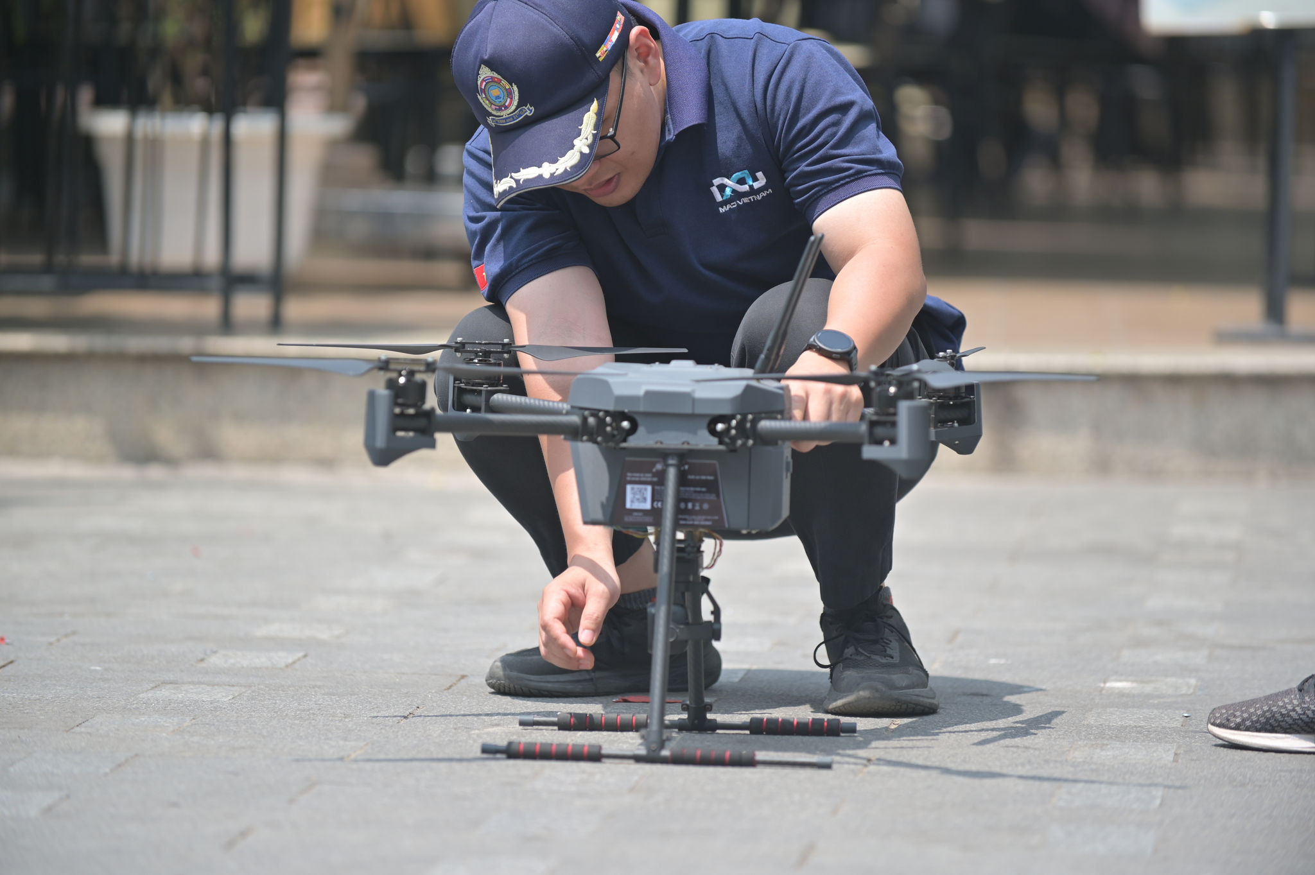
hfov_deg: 10.3
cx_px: 658
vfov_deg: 6.9
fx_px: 7301
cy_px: 438
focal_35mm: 200
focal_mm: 200
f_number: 2.8
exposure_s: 1/800
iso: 100
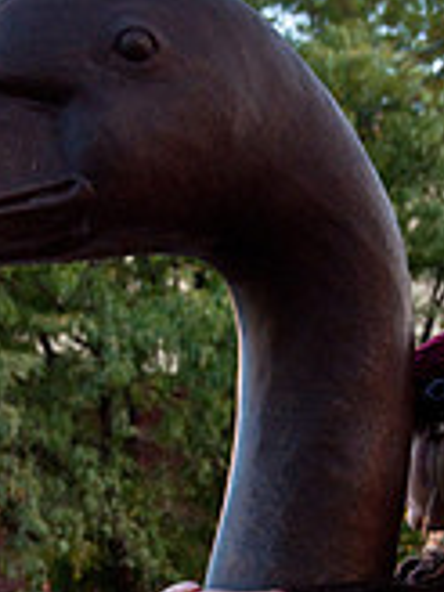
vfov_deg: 11.8
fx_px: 2839
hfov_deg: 8.9
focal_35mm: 166
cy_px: 578
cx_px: 204
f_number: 6.3
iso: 1250
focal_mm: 42
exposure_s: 1/15
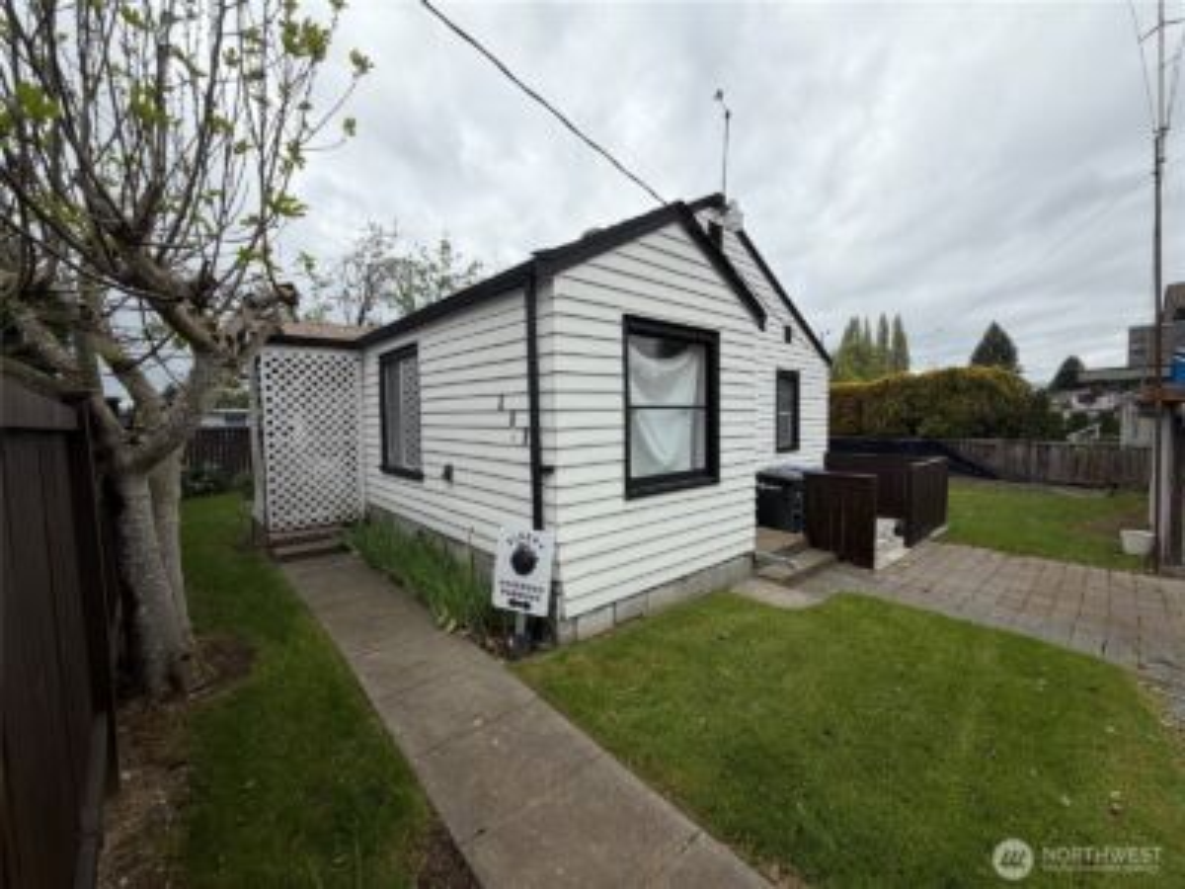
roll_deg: +0.7
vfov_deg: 85.7
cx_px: 592
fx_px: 479
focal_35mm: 14
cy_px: 444
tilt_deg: -3.6
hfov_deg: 102.1
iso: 20
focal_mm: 2.22
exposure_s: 1/770
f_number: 2.2
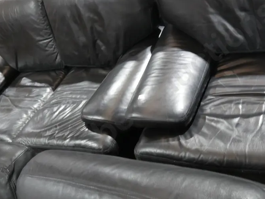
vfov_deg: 33.4
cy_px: 73
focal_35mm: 43
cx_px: 187
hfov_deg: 42.9
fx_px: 329
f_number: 3.5
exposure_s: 1/60
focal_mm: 14
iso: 1250
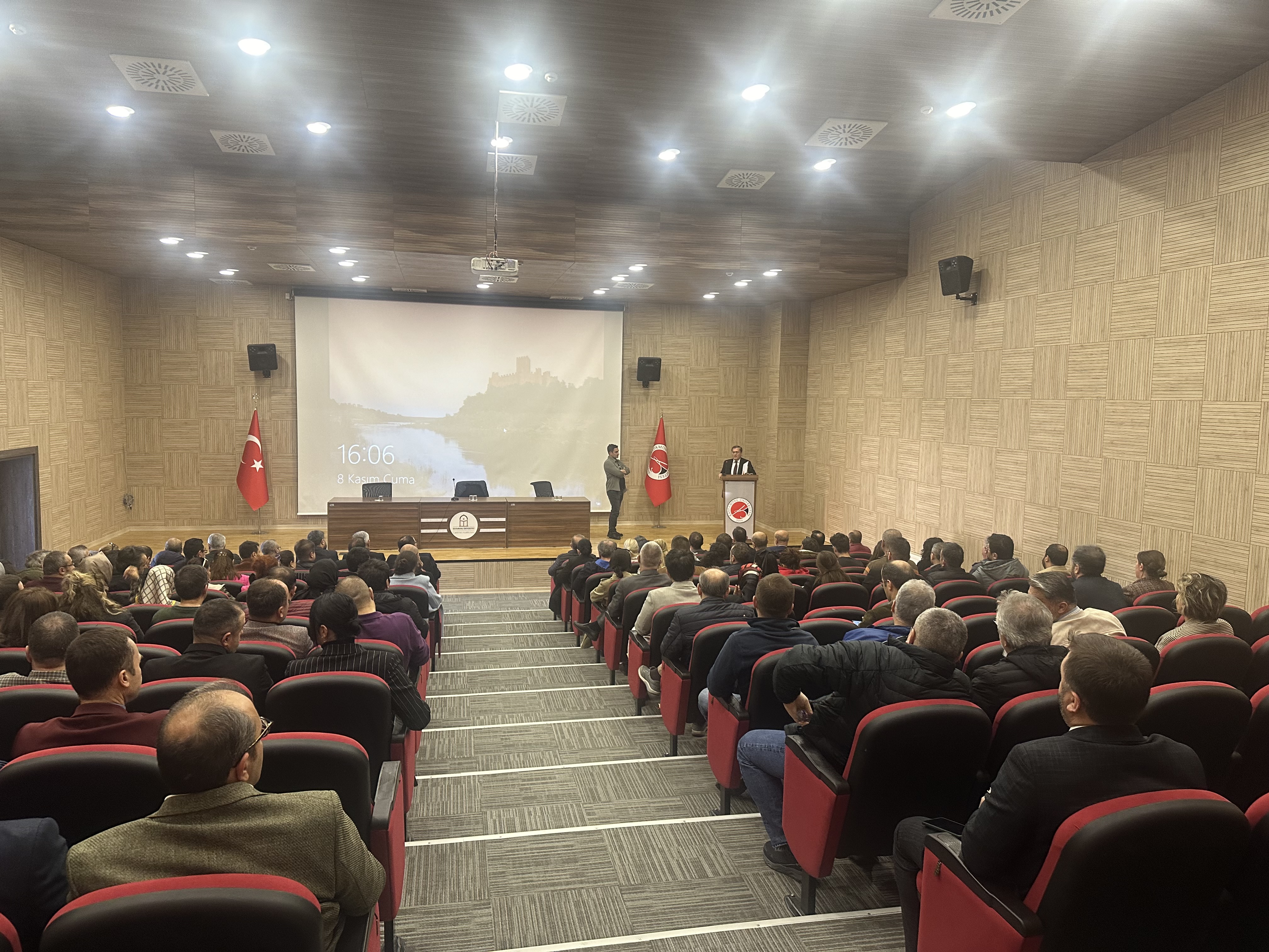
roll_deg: -0.9
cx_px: 634
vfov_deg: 56.8
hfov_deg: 71.6
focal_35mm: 24
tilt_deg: -3.5
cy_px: 476
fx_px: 880
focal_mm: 6.86
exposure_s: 1/50
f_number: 1.78
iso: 250
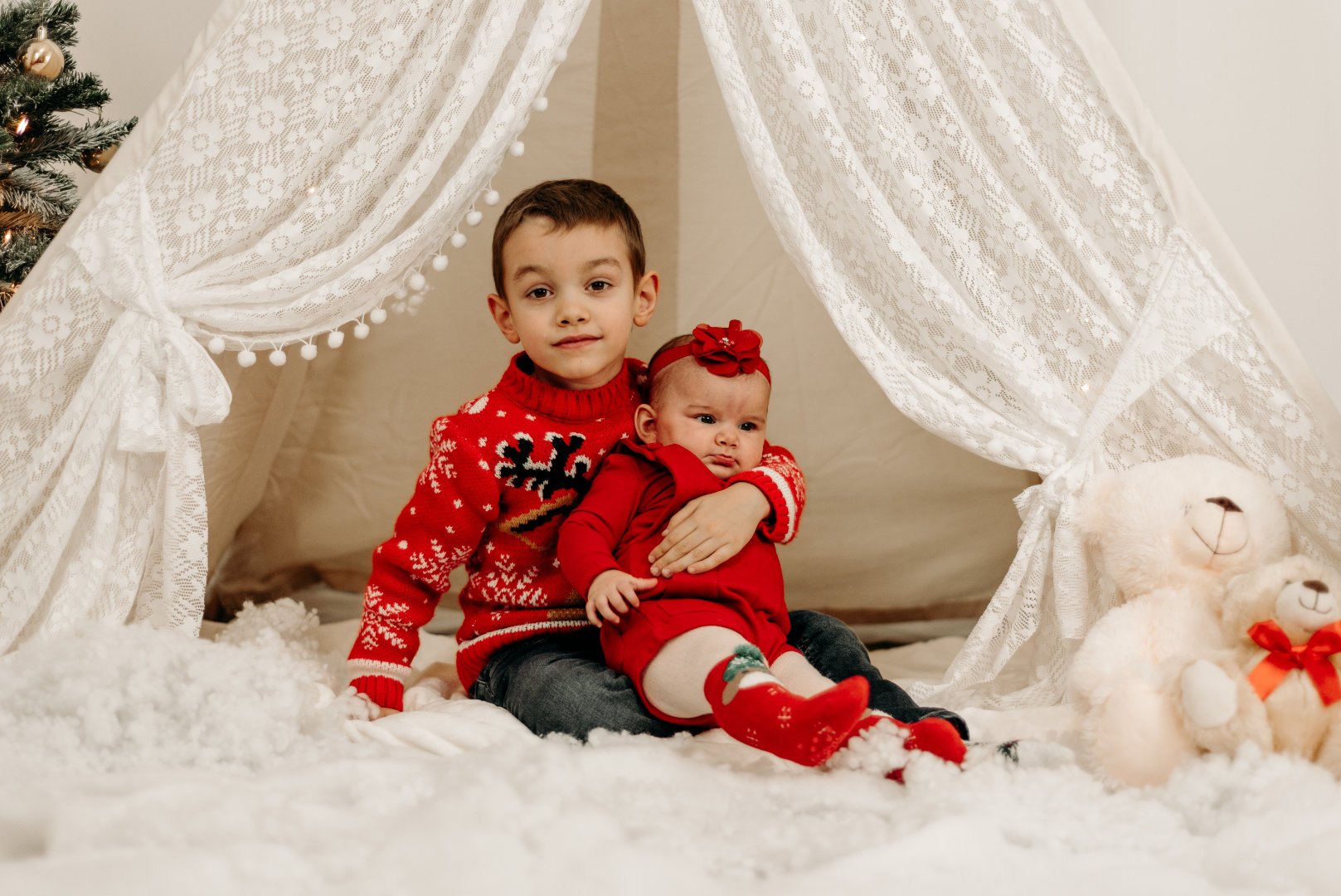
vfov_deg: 27.0
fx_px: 1863
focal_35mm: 50
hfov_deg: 39.6
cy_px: 448
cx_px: 670
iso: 250
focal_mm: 50
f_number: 1.8
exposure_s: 1/160
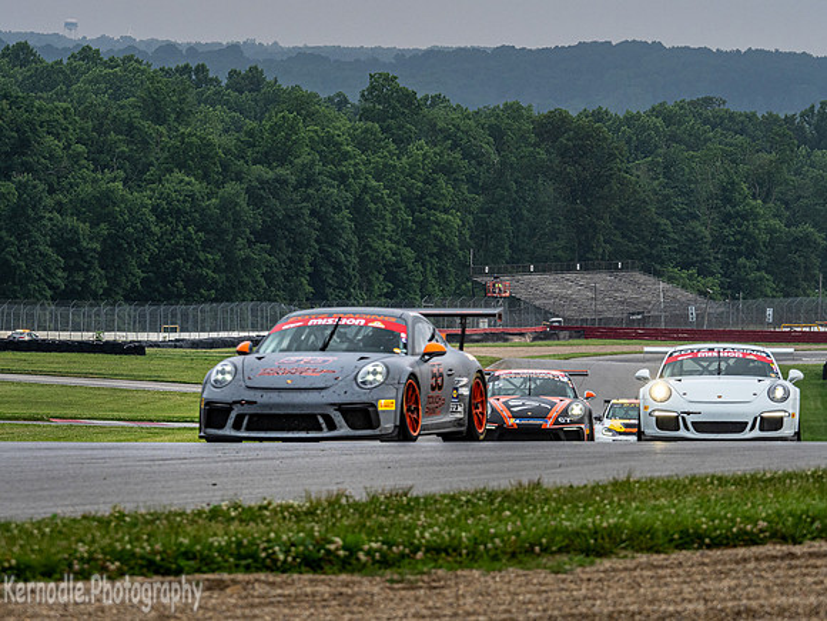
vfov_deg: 5.0
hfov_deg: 6.6
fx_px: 7167
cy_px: 310
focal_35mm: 300
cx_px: 414
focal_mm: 150
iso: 400
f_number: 6.3
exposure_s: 1/500
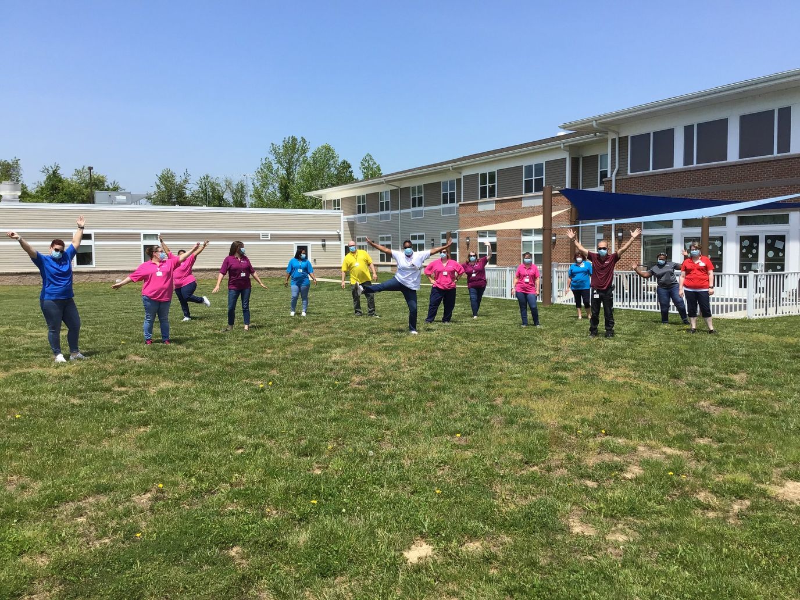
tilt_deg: -4.0
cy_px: 300
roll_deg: +0.5
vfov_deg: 45.4
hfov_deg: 58.4
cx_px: 400
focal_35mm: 31
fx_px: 716
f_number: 2.4
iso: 25
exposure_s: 1/1235
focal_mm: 3.3
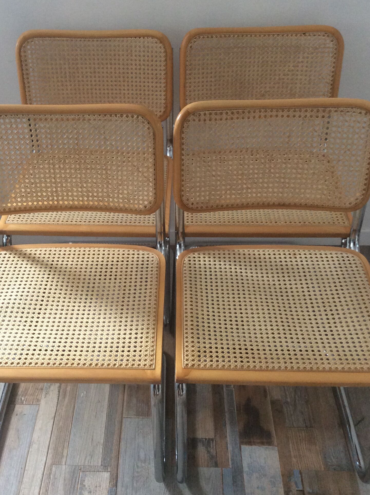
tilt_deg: -36.8
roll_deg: +2.0
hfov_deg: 33.4
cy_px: 228
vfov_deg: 43.9
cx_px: 150
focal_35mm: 43
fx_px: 614
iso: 80
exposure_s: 1/25
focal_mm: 3.3
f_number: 2.4
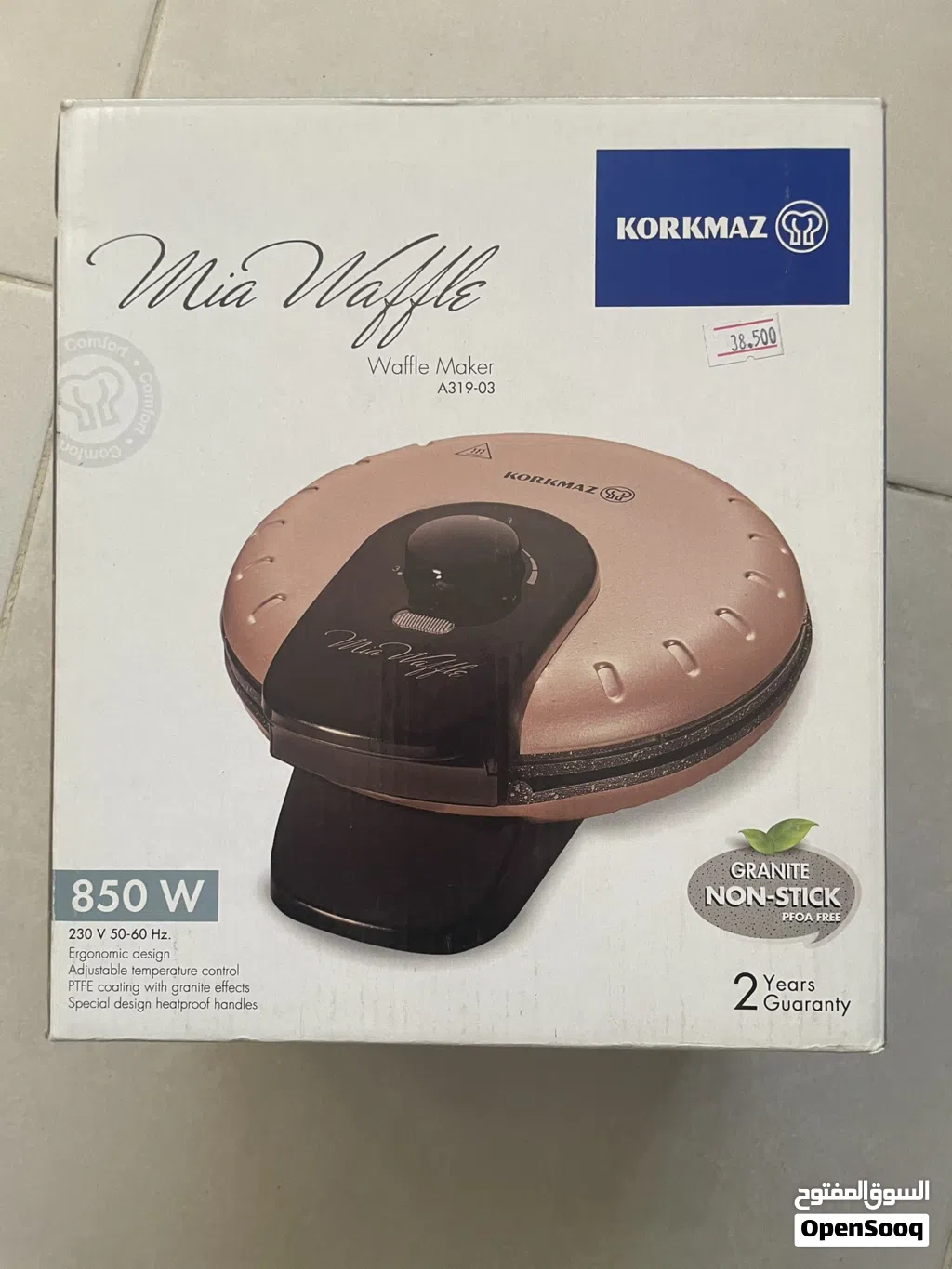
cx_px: 476
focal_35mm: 26
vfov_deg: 67.3
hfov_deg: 53.1
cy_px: 634
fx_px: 953
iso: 125
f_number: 1.6
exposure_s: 1/87
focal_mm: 4.2
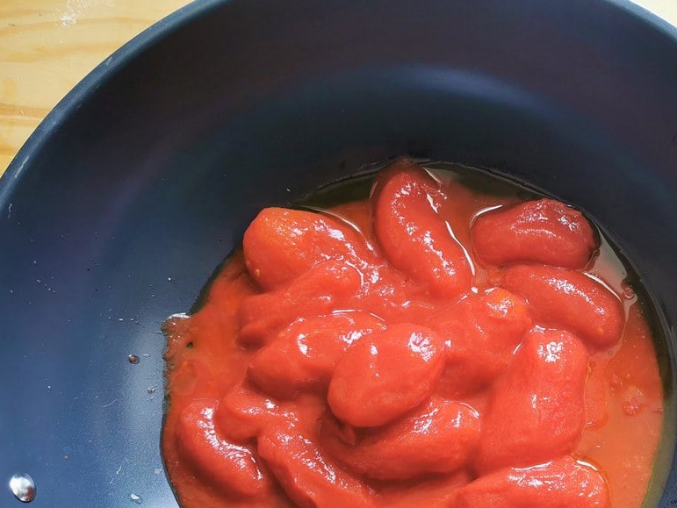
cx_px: 431
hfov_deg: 44.3
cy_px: 390
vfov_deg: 33.6
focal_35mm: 42
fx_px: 822
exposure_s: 1/100
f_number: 1.6
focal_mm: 5.56
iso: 64
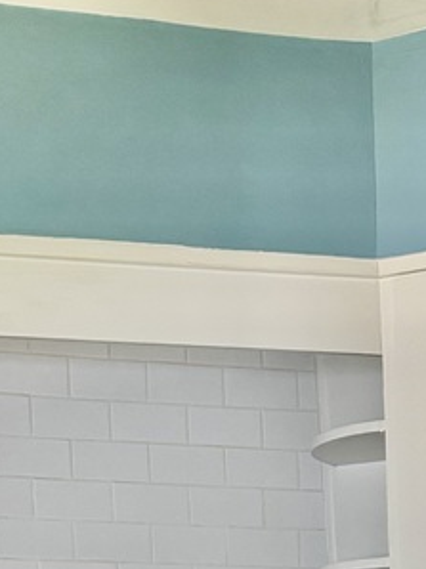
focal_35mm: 87
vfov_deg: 18.0
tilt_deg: -11.0
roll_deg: +1.2
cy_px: 1018
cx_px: 430
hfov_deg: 16.6
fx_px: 1430
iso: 400
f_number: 1.78
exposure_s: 1/60
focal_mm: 6.76
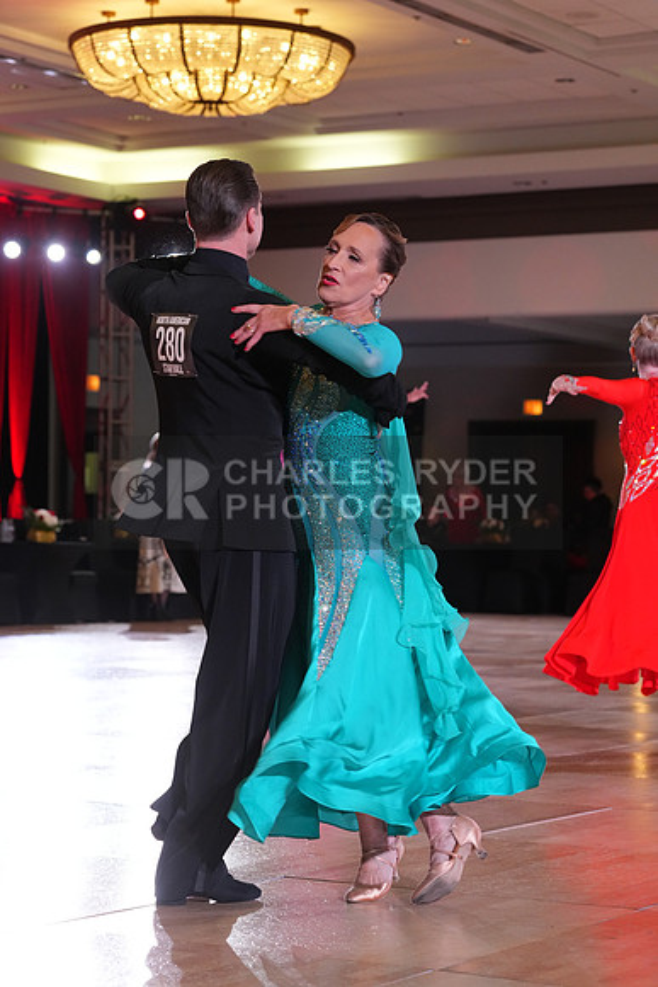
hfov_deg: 16.3
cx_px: 329
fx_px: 2301
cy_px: 494
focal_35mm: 84
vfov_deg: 24.2
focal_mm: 84
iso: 3200
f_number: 5
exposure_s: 1/250
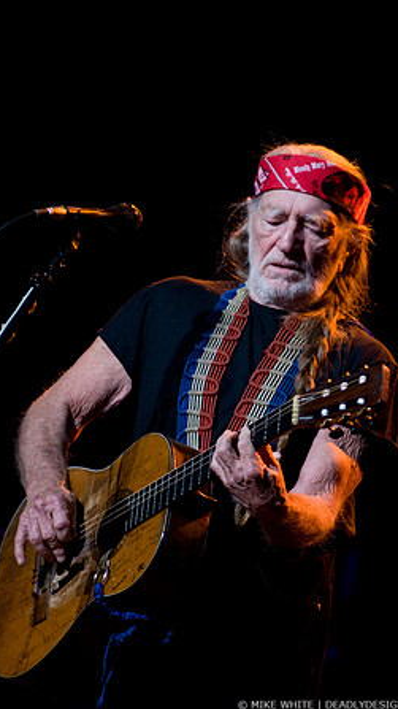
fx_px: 5937
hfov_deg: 3.8
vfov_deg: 6.8
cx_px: 205
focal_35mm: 316
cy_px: 355
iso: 800
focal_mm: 200
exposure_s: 1/320
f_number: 3.2
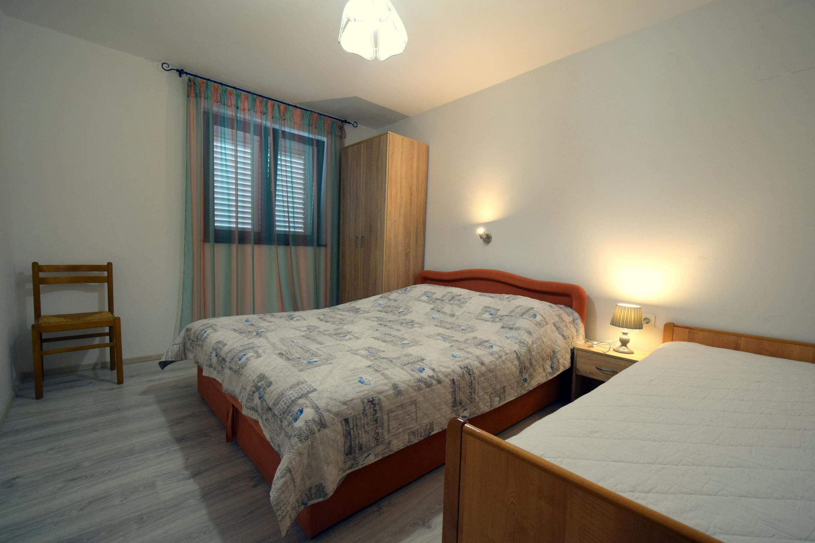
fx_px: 340
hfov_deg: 100.4
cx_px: 408
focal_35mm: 15
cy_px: 272
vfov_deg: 77.3
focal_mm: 10
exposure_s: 1/60
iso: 560
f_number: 4
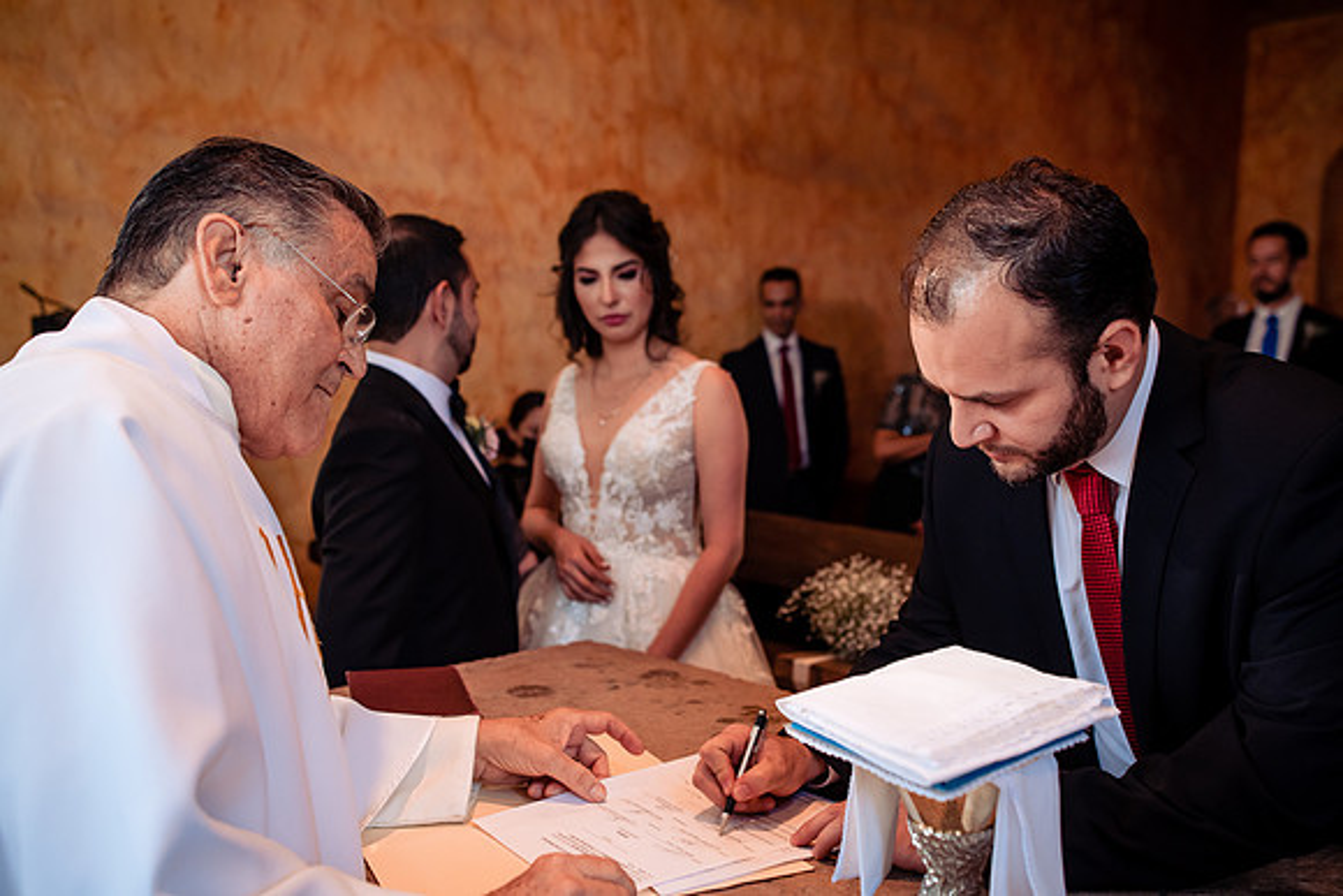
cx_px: 672
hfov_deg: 54.4
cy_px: 448
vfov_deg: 37.9
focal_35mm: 35
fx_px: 1306
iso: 1250
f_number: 3.5
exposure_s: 1/200
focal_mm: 35
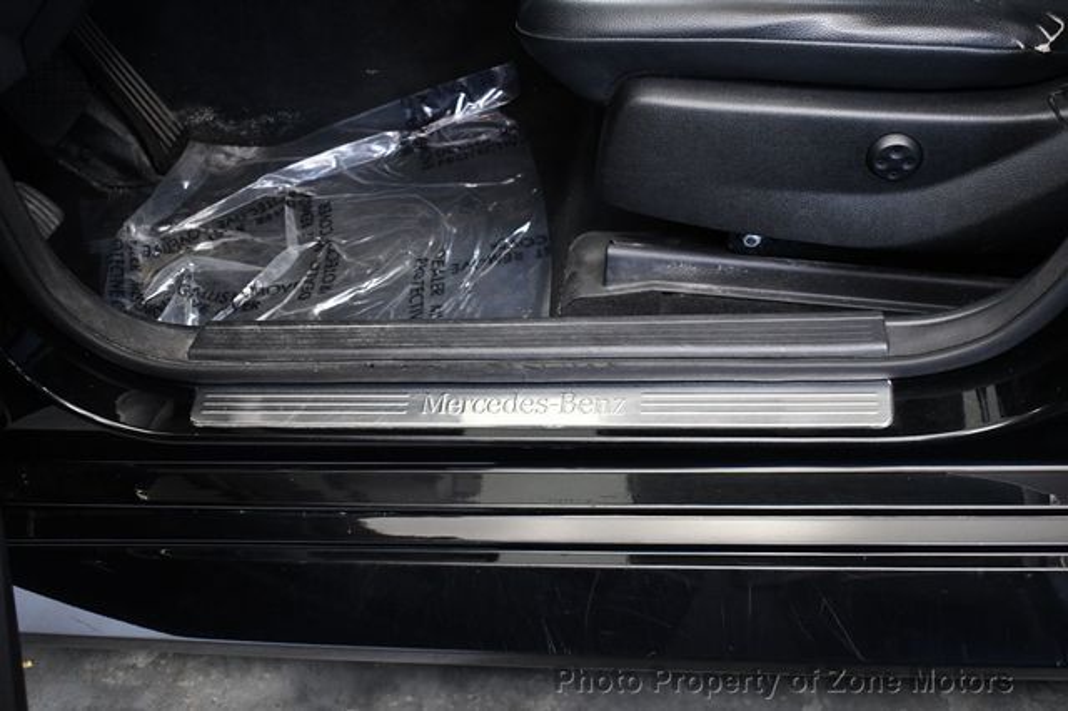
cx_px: 534
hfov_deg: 51.9
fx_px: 1097
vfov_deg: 35.9
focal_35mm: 37
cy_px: 356
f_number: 4
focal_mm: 25
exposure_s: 1/60
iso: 3200
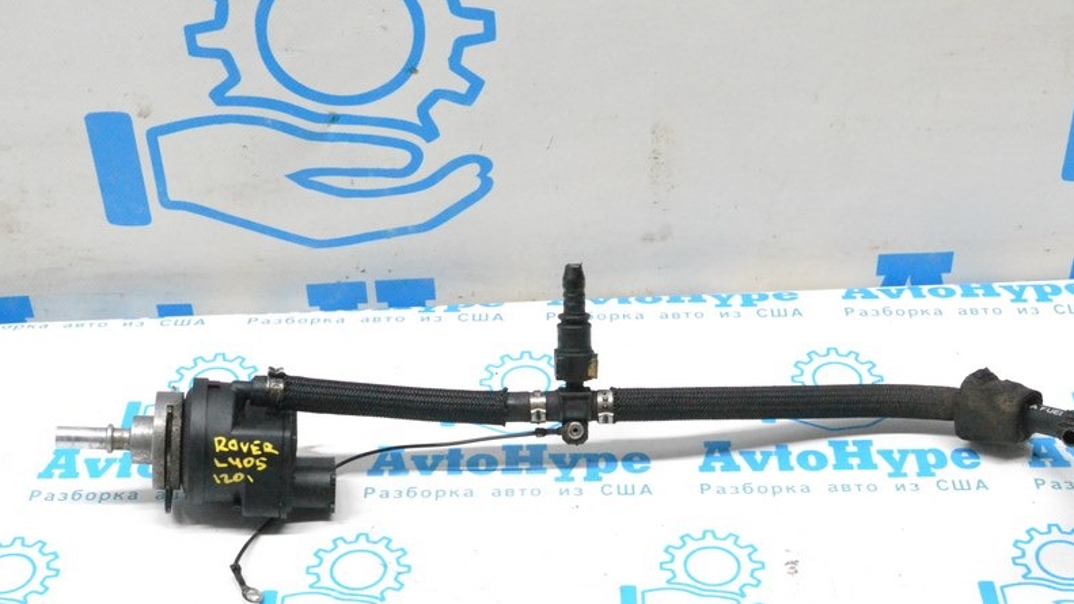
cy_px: 350
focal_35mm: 61
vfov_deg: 19.7
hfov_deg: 34.3
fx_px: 1737
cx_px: 578
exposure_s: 1/160
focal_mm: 30
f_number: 9
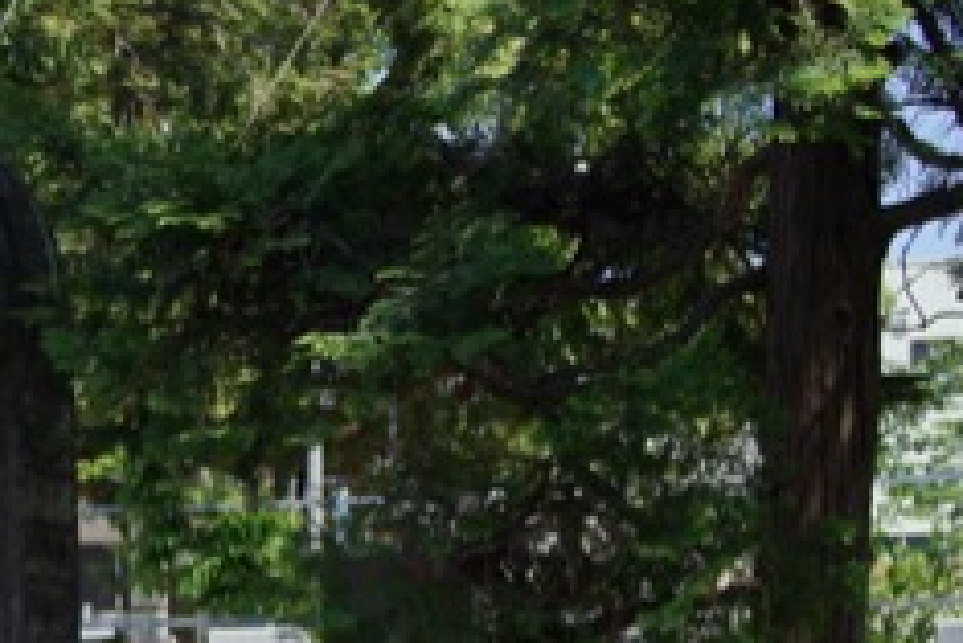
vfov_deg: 11.4
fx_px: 3185
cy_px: 702
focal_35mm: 119
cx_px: -660
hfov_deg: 15.3
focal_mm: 35
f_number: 7.1
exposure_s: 1/250
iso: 100
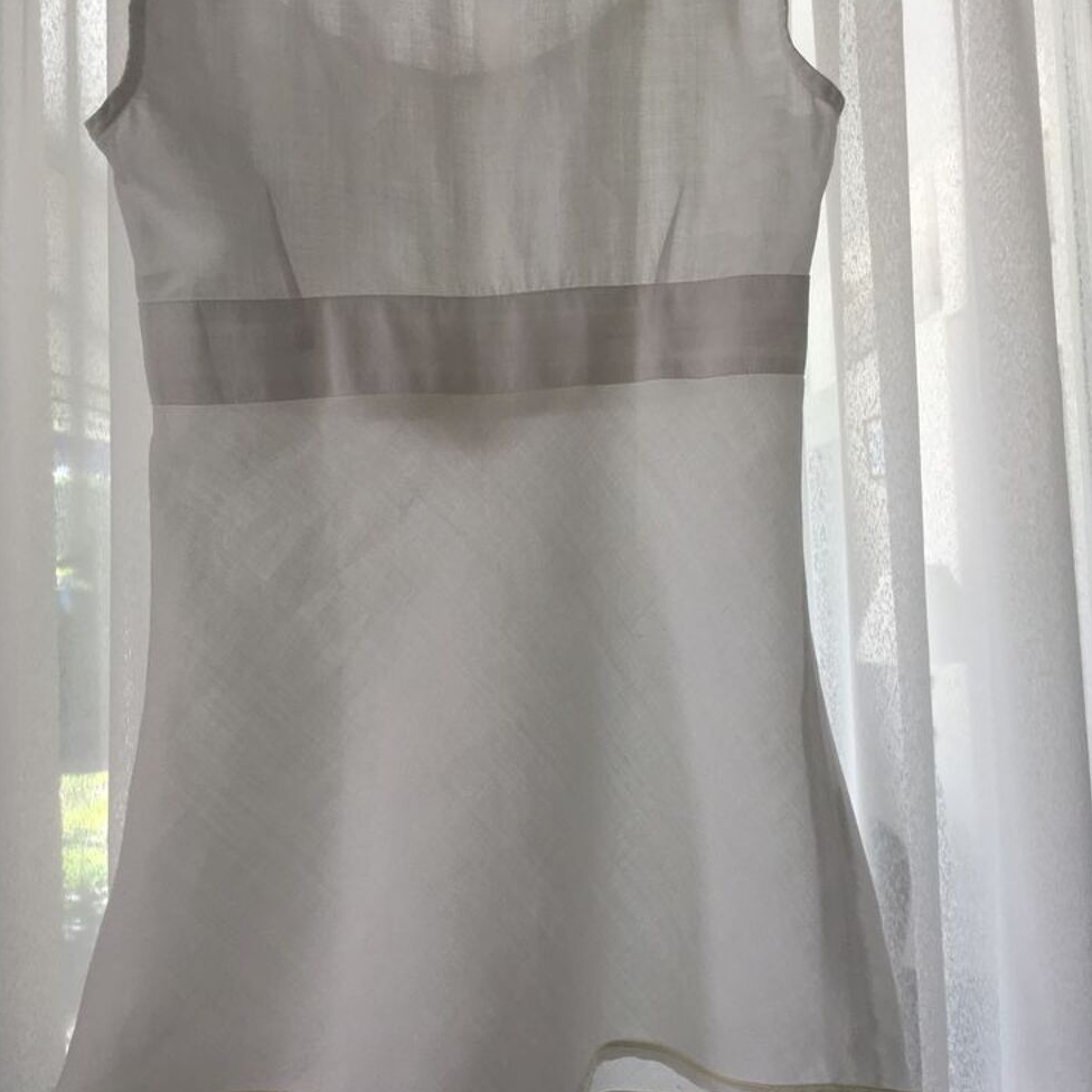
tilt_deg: +3.2
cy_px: 482
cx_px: 539
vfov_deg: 47.1
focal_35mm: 35
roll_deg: +3.6
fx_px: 1249
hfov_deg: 47.2
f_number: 2.2
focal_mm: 4.15
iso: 40
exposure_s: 1/100
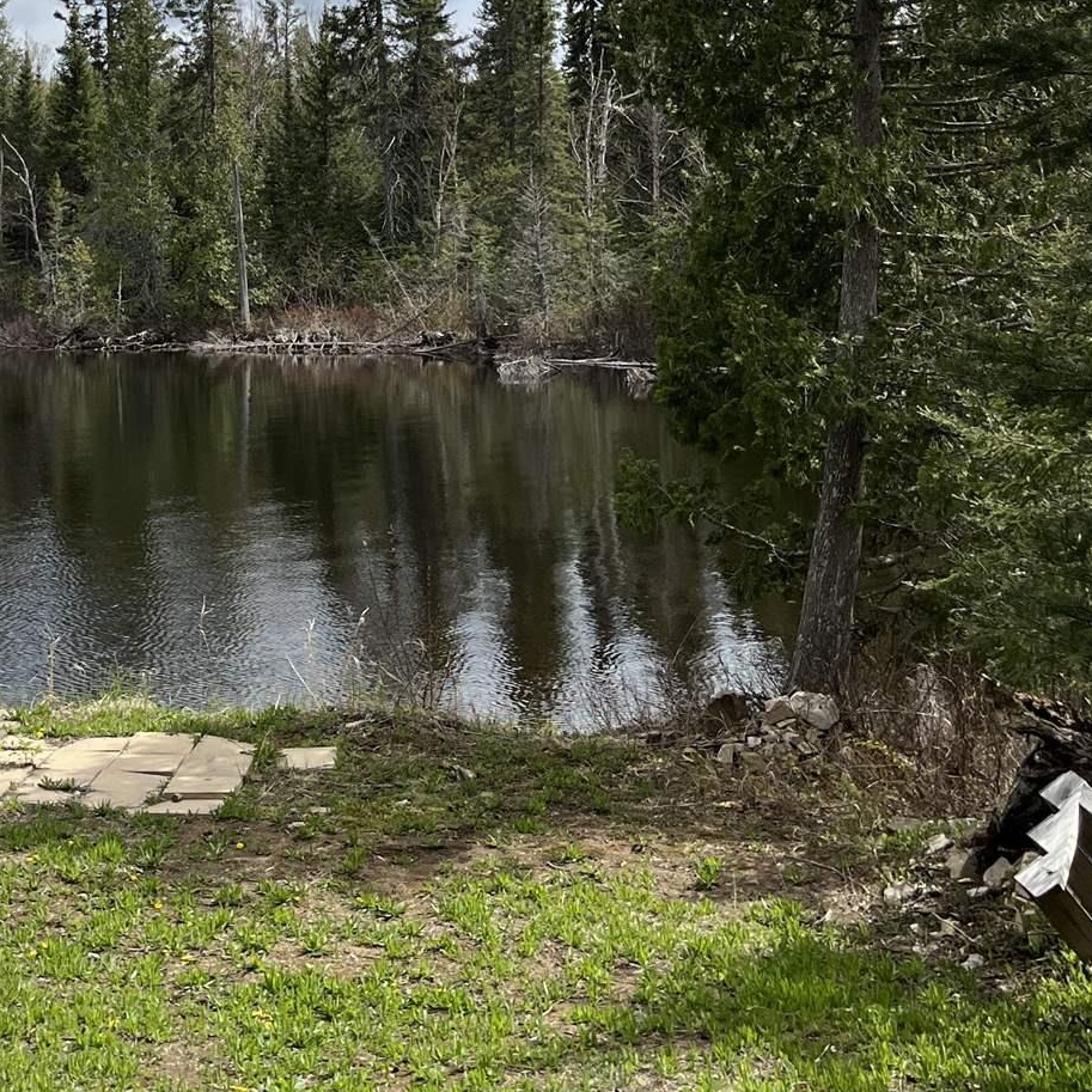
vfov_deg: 28.3
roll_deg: +1.3
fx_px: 2070
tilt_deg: +3.1
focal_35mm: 58
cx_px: 208
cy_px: 89
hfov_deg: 28.9
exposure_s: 1/5848
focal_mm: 5.1
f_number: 1.6
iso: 50
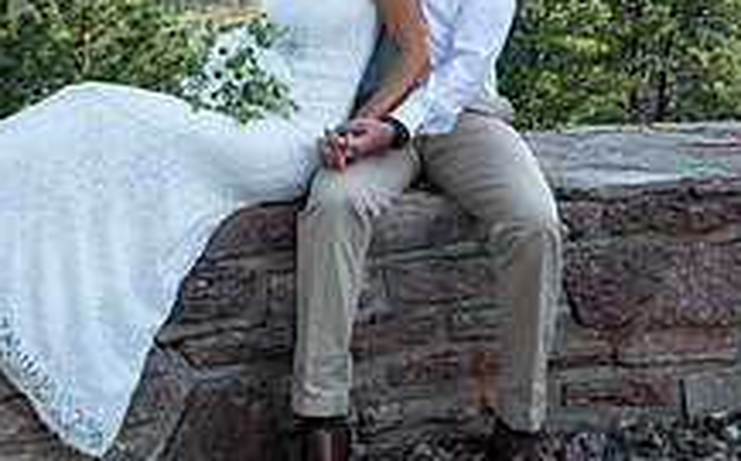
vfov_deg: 17.7
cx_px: 410
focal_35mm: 71
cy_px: -26
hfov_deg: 29.0
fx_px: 1432
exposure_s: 1/320
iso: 160
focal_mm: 26
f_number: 3.5
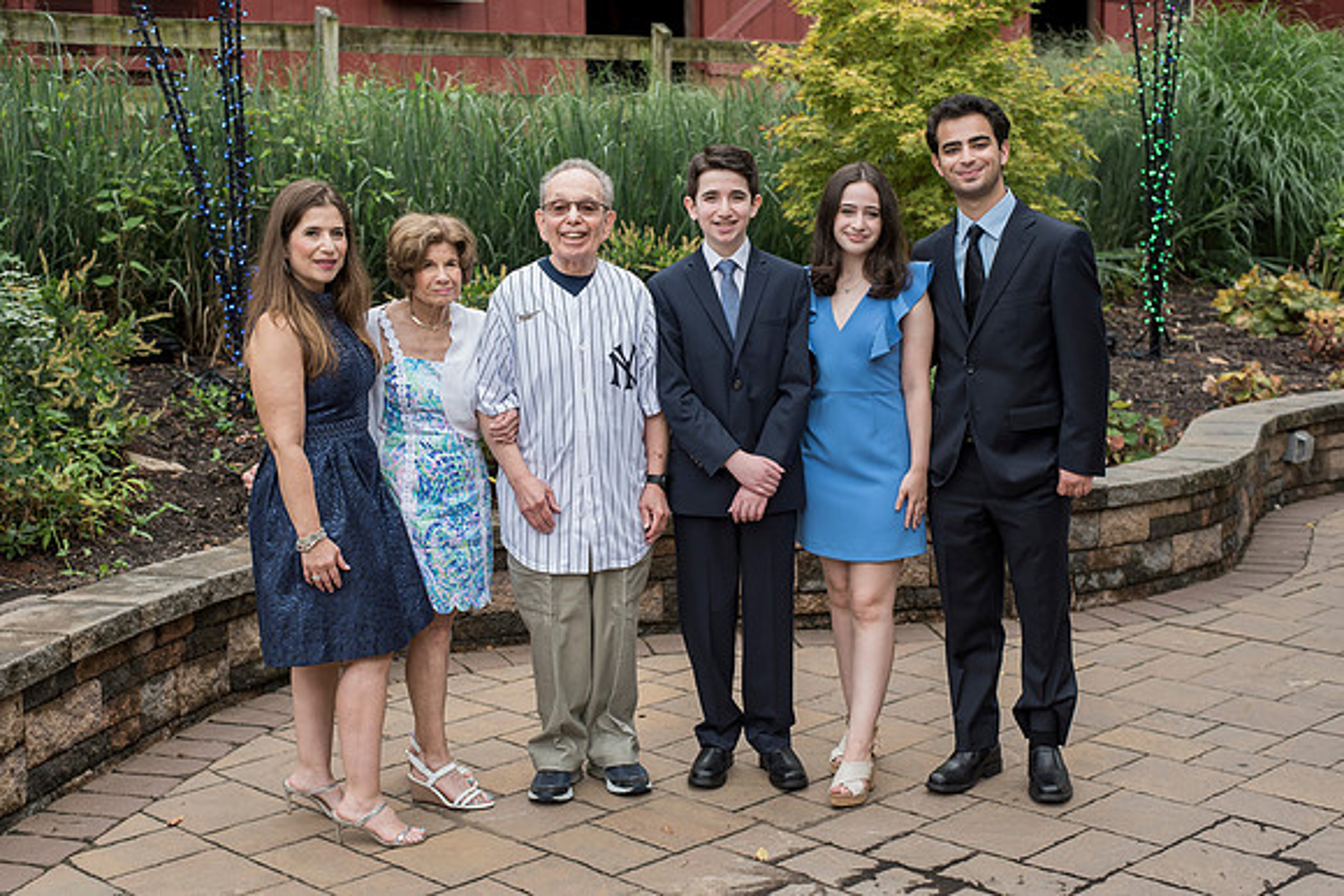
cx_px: 672
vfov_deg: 27.0
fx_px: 1867
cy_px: 448
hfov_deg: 39.6
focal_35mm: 50
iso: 400
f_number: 4
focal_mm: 50
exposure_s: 1/640
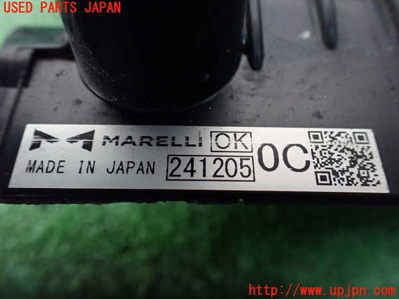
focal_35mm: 30
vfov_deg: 46.8
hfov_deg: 60.0
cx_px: 200
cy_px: 150
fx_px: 346
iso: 800
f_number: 2.3
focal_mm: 5.4
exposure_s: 1/125
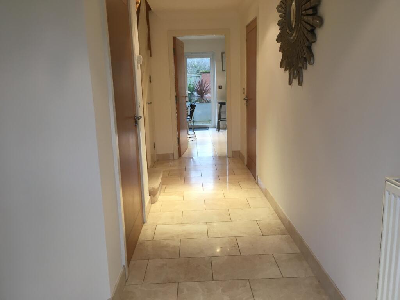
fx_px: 335
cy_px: 150
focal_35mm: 29
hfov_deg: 61.7
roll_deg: +3.4
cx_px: 200
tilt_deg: -11.9
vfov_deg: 48.2
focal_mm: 4.15
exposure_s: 1/33
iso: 64
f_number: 2.2
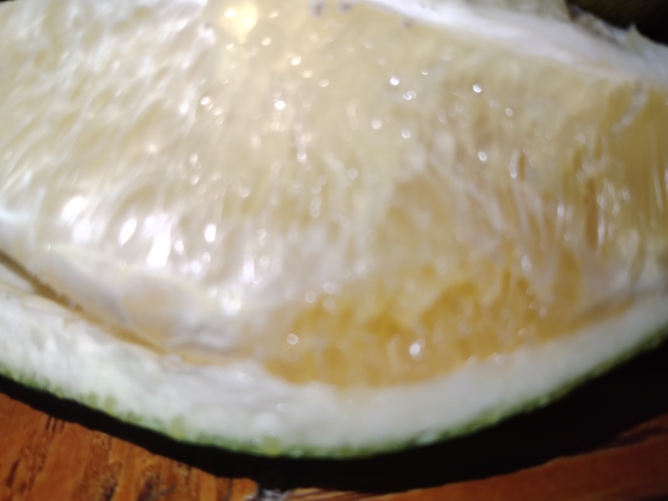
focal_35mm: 26
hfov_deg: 67.3
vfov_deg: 53.1
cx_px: 334
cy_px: 250
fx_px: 502
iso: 189
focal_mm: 4.26
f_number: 1.8
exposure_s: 1/100
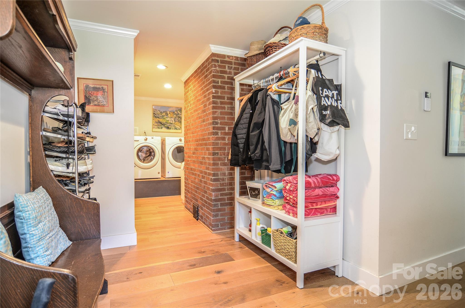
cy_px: 154
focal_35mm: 18
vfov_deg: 67.1
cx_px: 232
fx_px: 232
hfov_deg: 90.1
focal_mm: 12
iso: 400
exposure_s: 1/6
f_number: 4.8
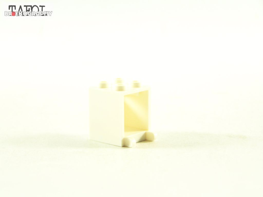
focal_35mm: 117
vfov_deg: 12.7
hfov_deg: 16.8
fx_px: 889
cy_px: 98
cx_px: 132
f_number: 3.2
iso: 400
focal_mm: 19.4
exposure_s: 1/60
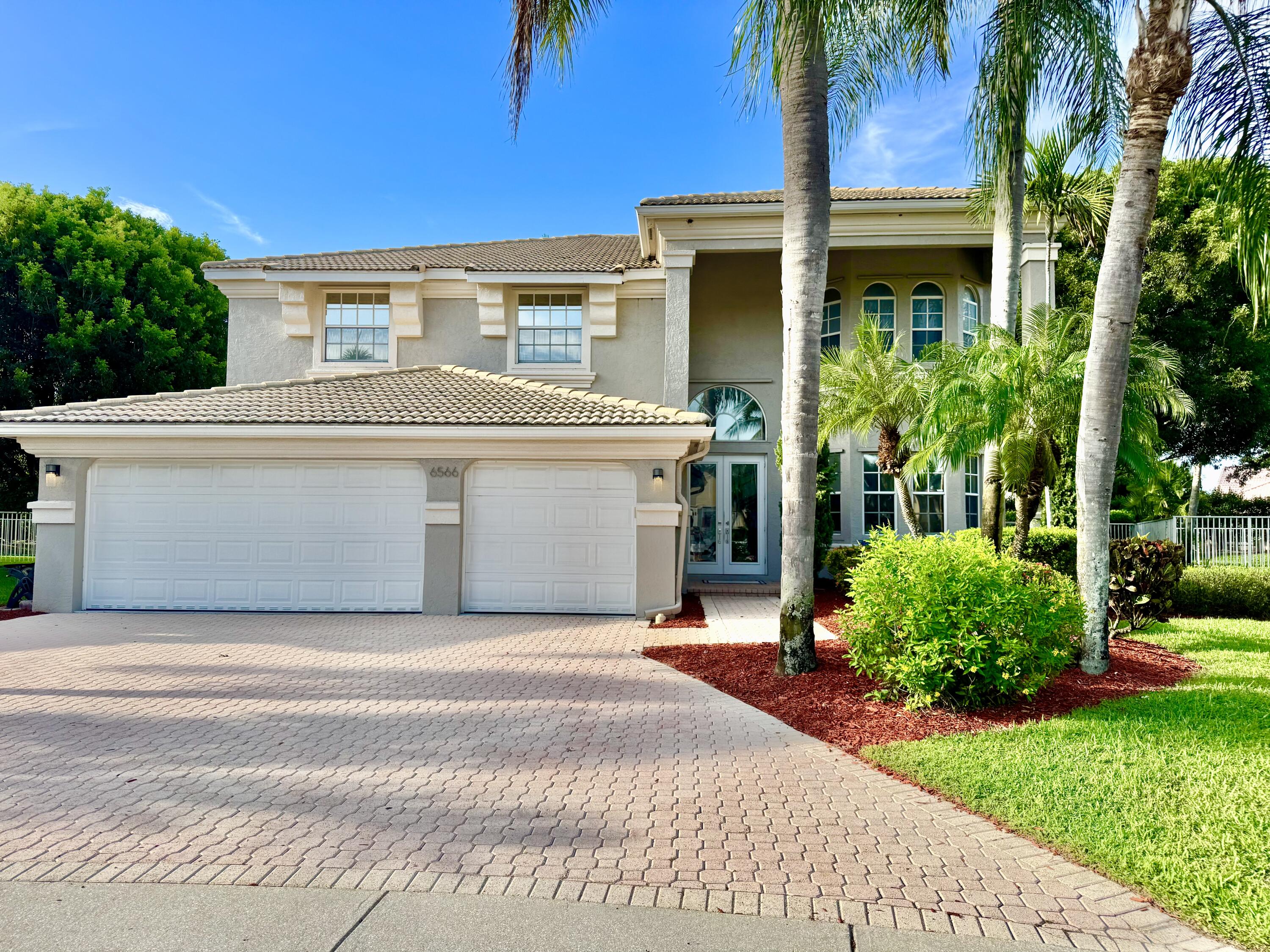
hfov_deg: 71.6
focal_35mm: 24
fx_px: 881
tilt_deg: +2.3
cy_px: 476
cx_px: 635
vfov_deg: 56.8
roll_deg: -0.8
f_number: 1.78
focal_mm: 6.76
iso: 80
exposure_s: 1/2252
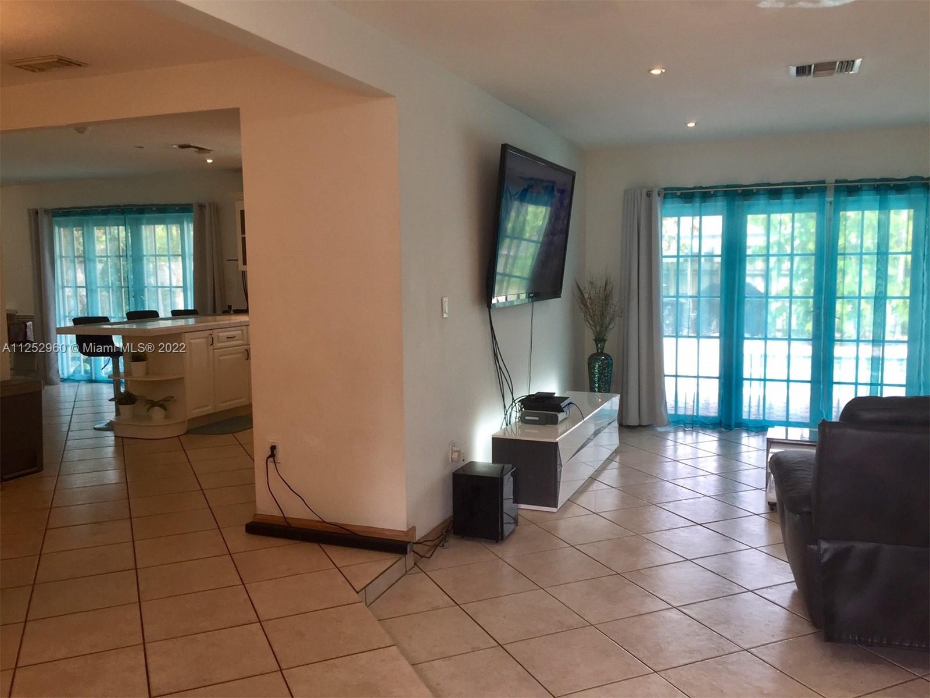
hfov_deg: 61.7
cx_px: 465
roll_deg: -0.7
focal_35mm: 29
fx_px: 779
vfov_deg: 48.2
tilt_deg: -6.2
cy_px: 349
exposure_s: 1/60
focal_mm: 4.15
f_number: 2.2
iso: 40
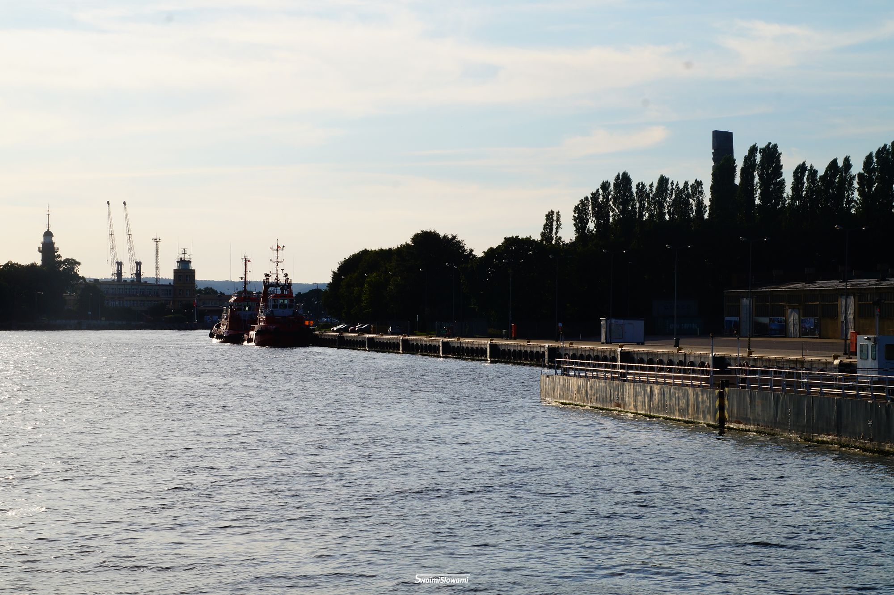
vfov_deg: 15.2
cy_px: 298
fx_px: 2234
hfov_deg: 22.6
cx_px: 447
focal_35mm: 90
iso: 100
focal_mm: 60
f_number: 16
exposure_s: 1/125
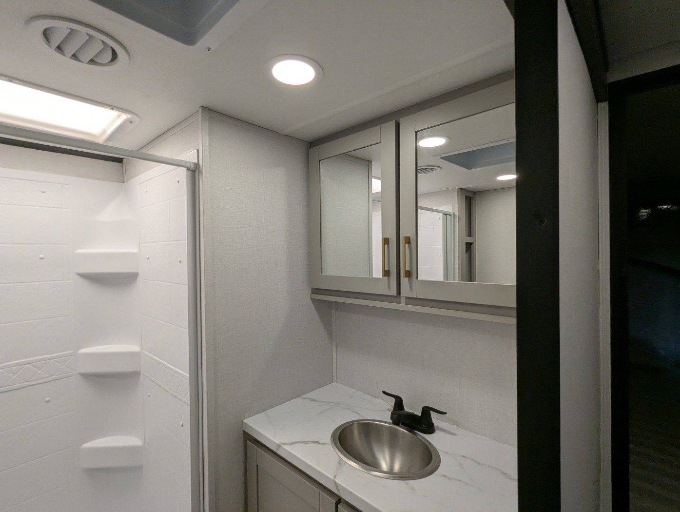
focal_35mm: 16
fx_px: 315
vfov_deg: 78.2
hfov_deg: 94.4
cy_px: 256
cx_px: 340
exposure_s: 1/298
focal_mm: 2.35
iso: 173
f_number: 2.2
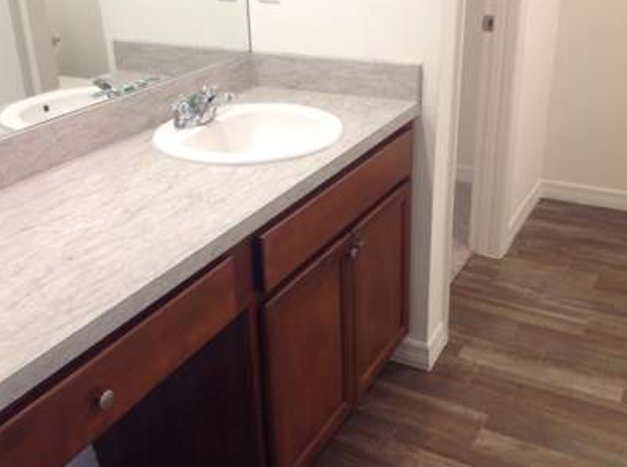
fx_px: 777
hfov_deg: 43.9
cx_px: 293
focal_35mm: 43
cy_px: 201
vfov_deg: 33.4
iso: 64
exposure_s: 1/15
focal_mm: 4.28
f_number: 2.4
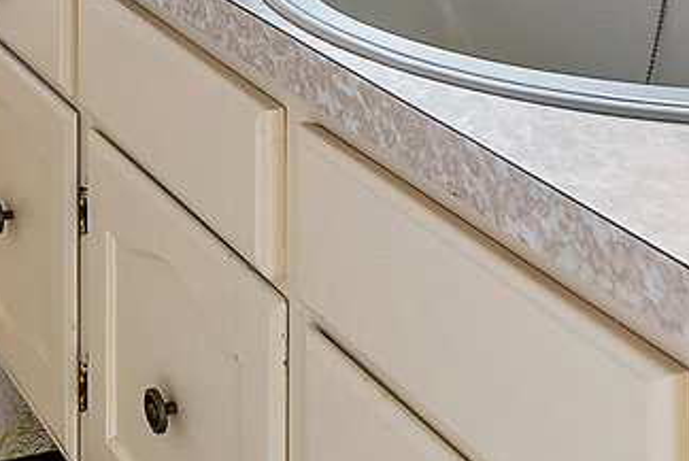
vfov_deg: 14.4
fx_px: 1514
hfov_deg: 23.6
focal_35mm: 79
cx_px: -119
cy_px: -468
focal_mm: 16
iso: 400
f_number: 7.1
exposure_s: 1/10
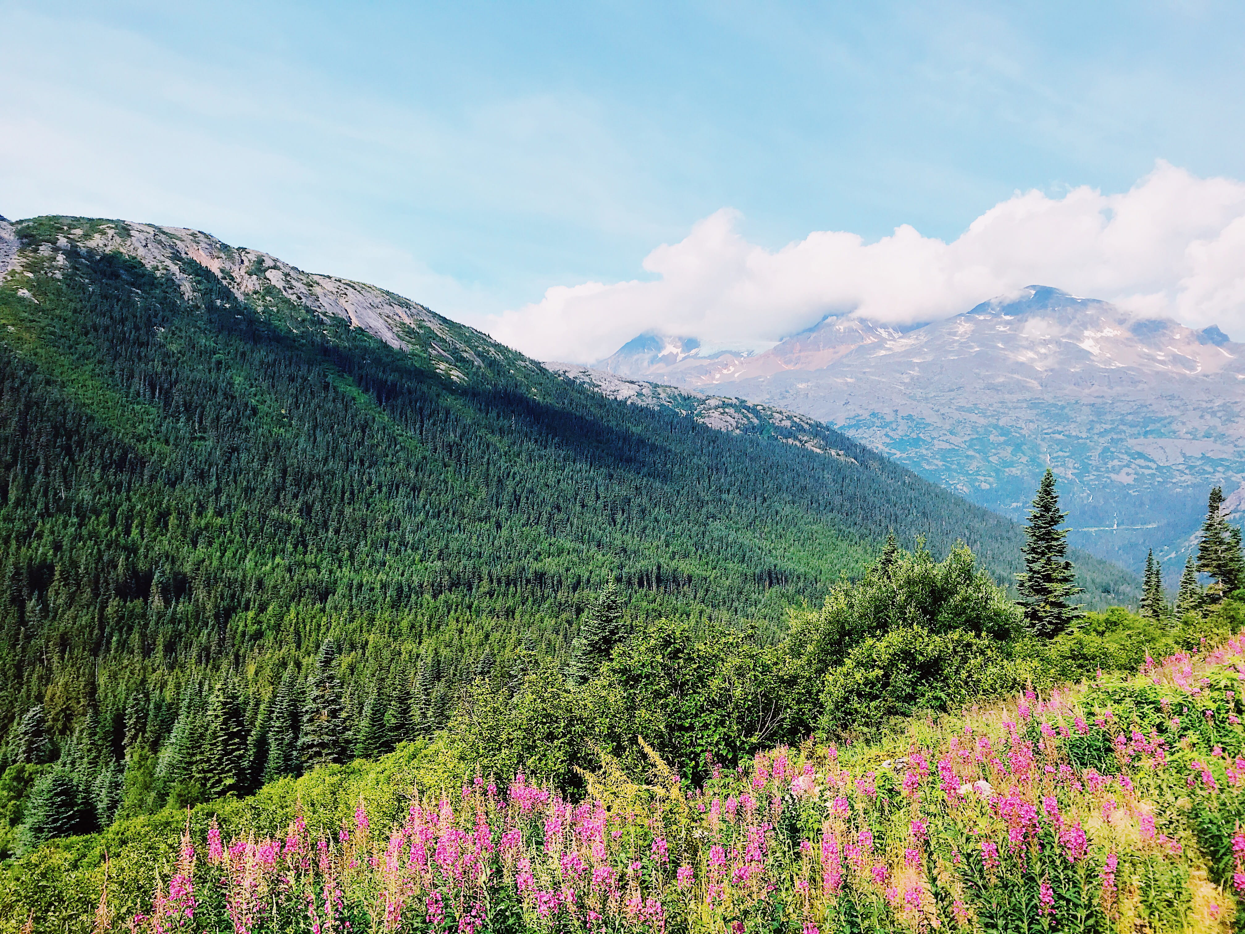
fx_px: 1007
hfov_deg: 63.4
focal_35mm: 28
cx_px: 622
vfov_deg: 49.7
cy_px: 467
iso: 20
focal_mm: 3.99
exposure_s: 1/2336
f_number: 1.8
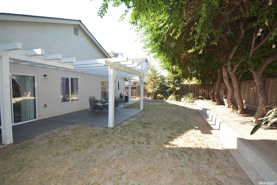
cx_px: 138
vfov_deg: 77.3
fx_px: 115
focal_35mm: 15
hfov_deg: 100.4
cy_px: 92
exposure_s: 1/125
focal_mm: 10
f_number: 5.6
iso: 140
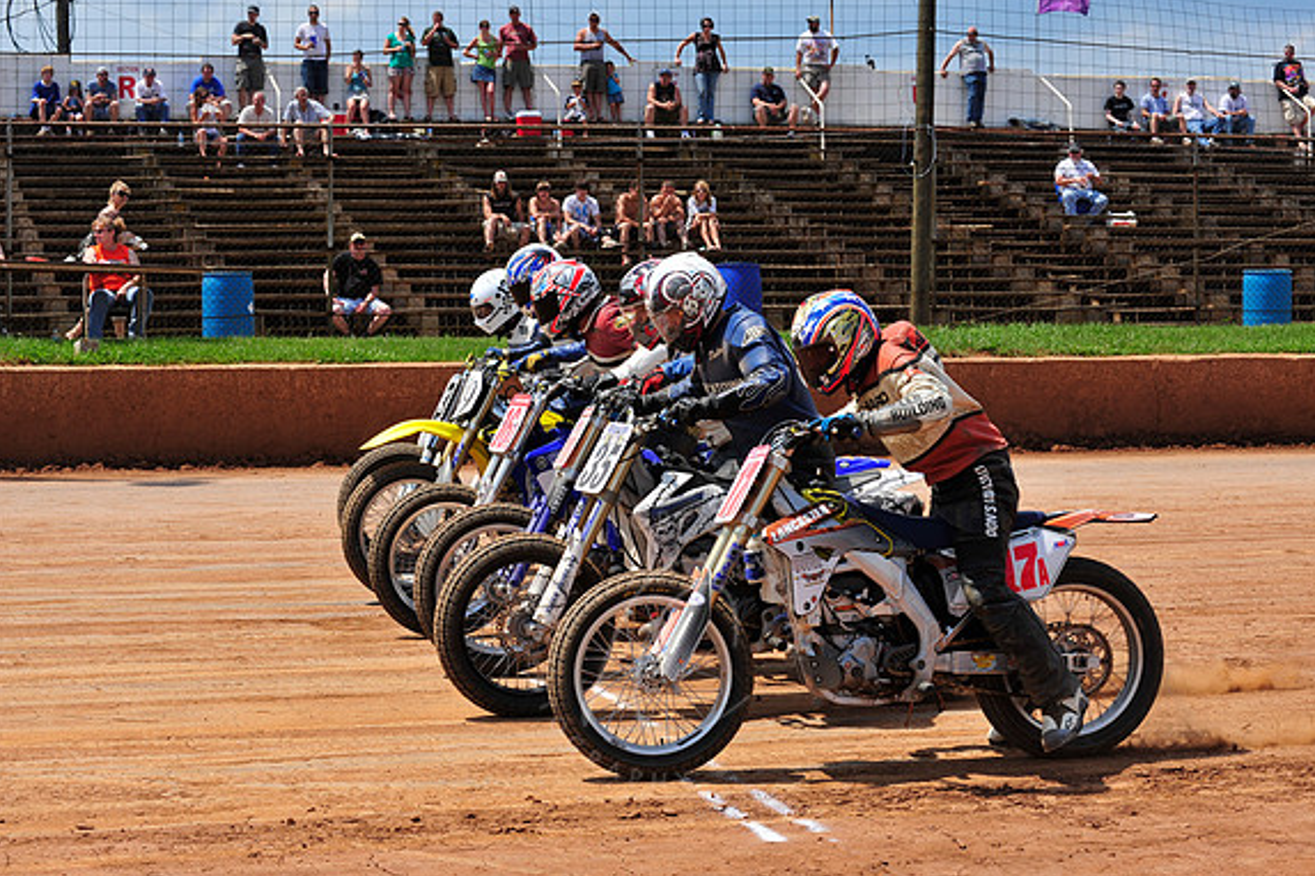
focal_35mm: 81
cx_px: 663
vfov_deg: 16.9
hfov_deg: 25.1
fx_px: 2959
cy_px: 438
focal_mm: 80
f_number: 10
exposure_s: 1/400
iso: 200
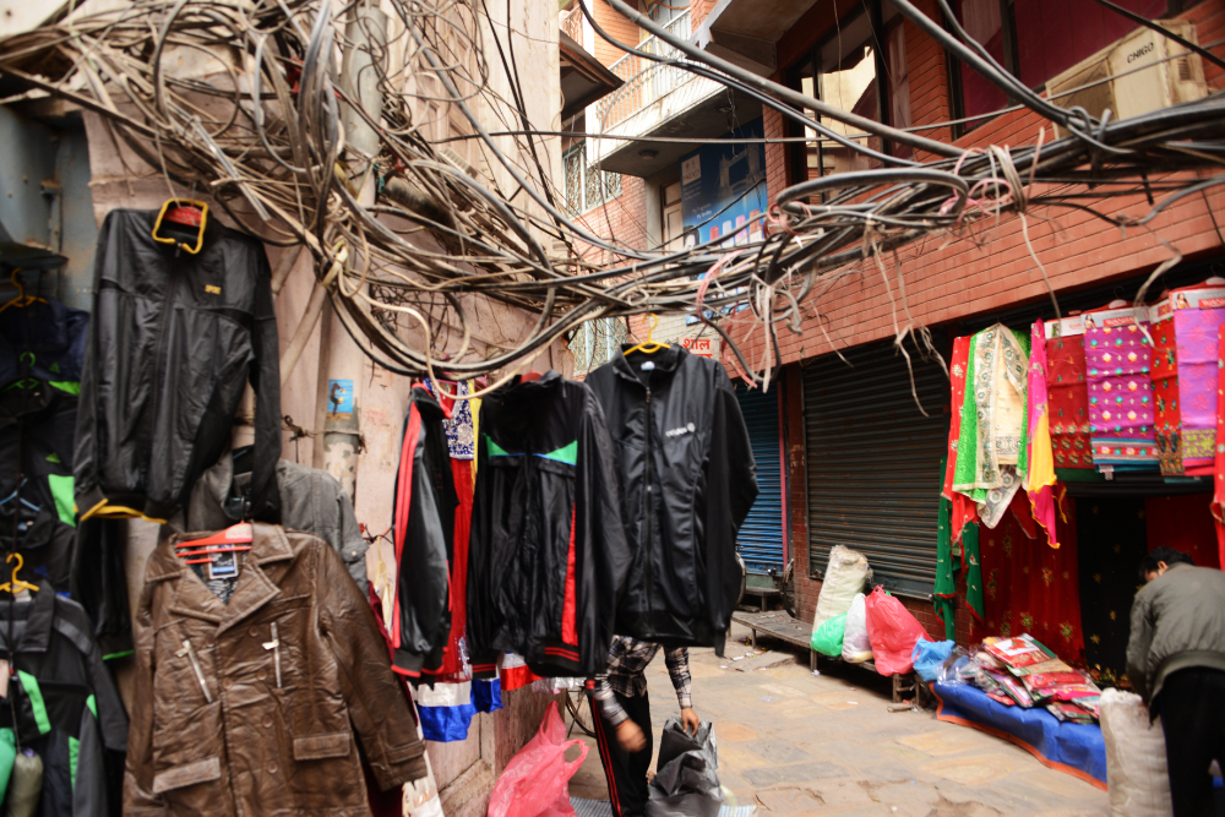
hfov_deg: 65.5
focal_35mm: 28
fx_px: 953
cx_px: 612
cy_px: 408
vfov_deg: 46.4
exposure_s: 1/30
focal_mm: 28
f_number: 3.5
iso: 400
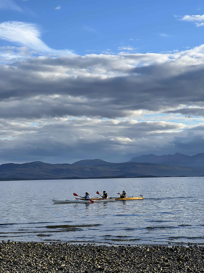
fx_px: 605
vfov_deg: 25.3
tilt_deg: +5.4
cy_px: 136
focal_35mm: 77
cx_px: 102
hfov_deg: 19.1
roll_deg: +1.8
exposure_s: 1/350
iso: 32
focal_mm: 9
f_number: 2.8
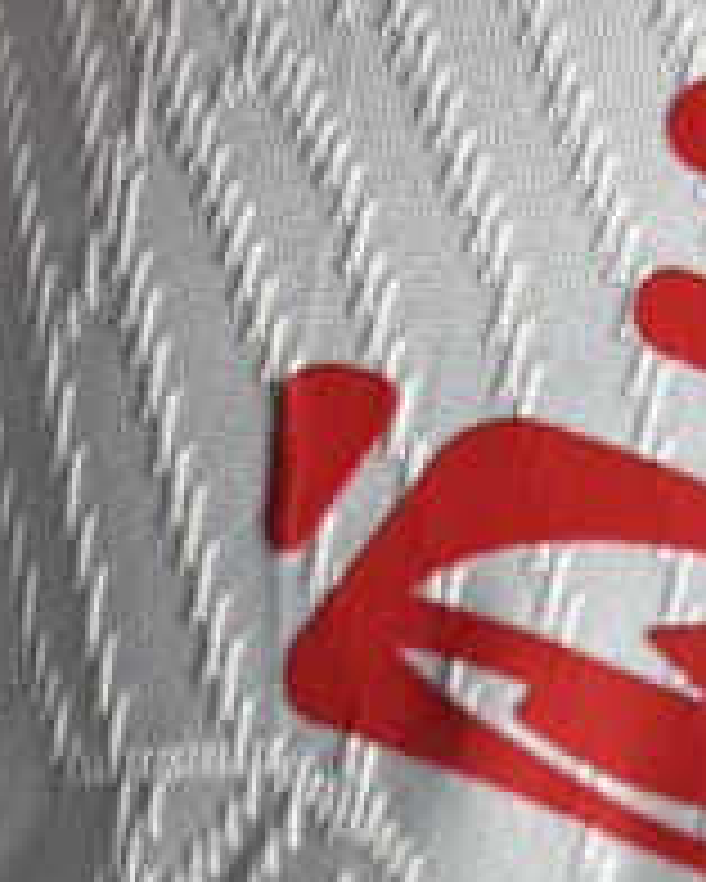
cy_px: 983
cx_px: 657
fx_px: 2662
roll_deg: +7.2
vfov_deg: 18.1
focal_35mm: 102
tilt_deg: -18.8
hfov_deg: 14.9
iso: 50
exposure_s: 1/141
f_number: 1.78
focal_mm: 6.76
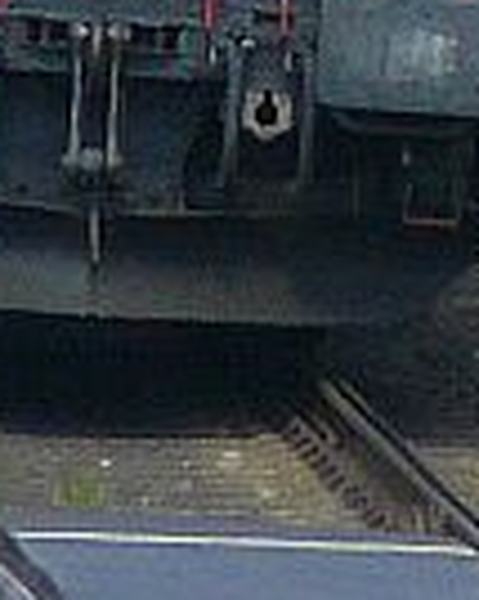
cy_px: -703
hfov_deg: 0.4
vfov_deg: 0.5
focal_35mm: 3767
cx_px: 546
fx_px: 66830
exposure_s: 1/200
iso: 100
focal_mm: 72
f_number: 5
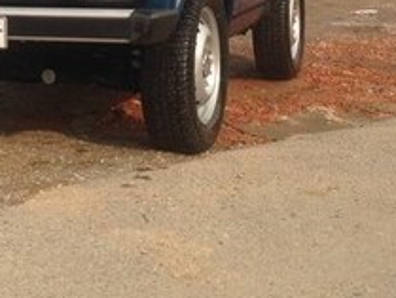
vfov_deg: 13.7
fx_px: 1190
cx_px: 21
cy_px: -100
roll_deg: -0.1
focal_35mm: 104
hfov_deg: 18.5
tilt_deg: -5.6
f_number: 2.4
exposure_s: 1/874
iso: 50
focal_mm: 4.12
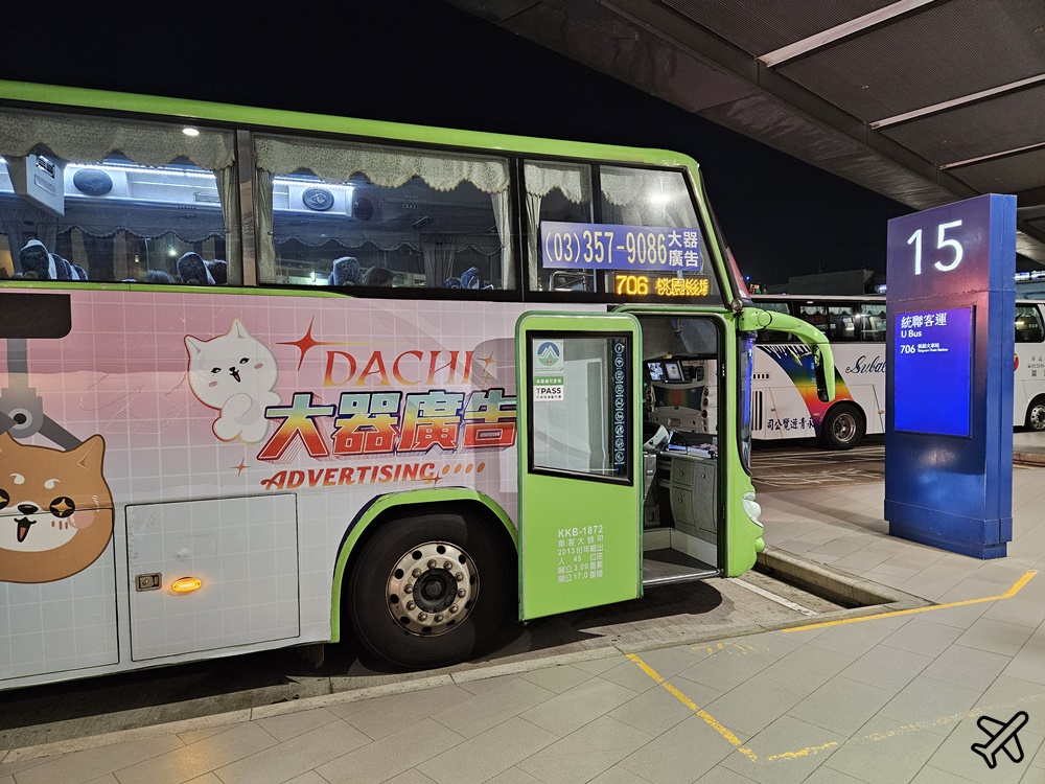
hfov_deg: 73.9
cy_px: 392
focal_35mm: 23
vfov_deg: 58.9
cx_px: 522
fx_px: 694
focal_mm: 5.4
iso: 640
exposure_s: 1/40
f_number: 1.8
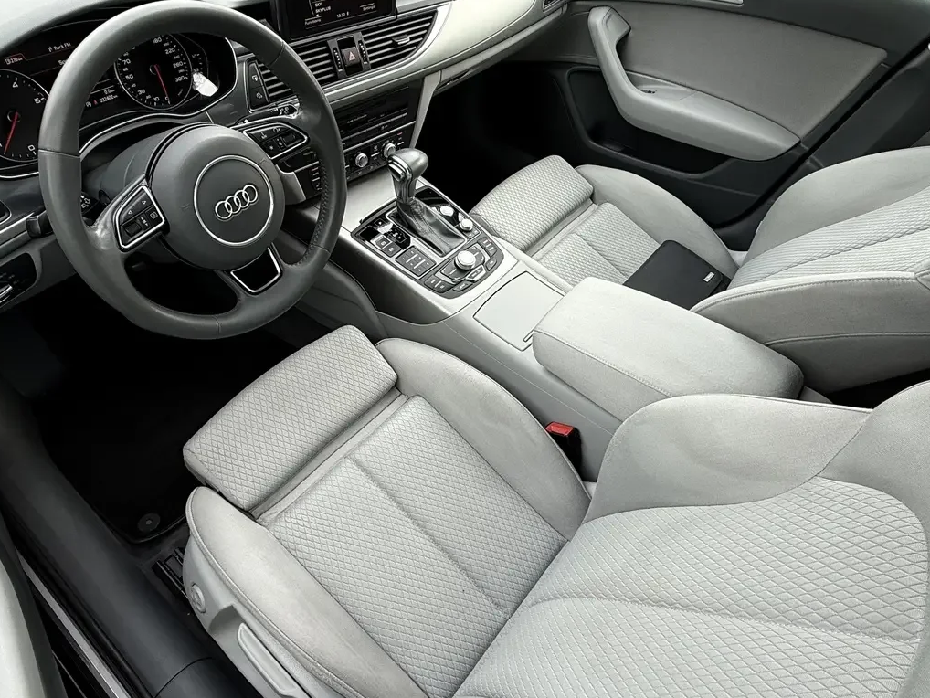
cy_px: 364
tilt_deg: -52.6
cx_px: 413
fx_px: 591
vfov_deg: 61.1
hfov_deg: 76.1
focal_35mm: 22
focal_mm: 2.22
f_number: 2.2
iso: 50
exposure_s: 1/99
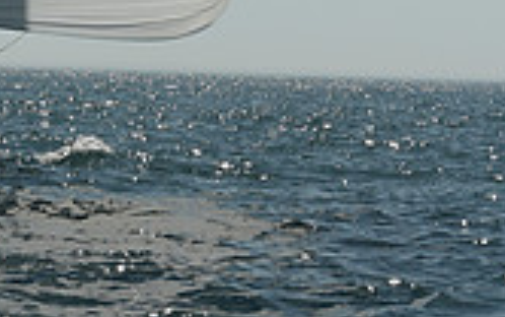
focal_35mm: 249
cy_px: -561
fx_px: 3429
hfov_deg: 8.4
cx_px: 59
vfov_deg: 5.1
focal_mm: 70
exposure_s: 1/1000
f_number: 11
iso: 320
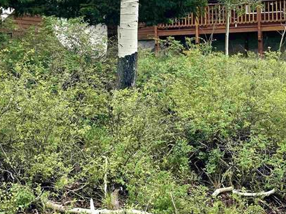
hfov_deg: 29.8
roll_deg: +0.2
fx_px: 537
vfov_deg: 22.2
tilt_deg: +5.0
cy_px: 40
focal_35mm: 65
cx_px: 113
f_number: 1.6
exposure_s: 1/3401
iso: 32
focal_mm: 4.2
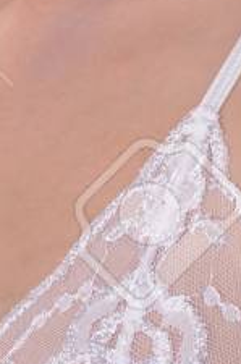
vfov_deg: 3.2
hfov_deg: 2.1
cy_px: -86
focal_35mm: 651
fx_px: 6566
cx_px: 90
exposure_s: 1/250
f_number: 16
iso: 200
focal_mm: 75
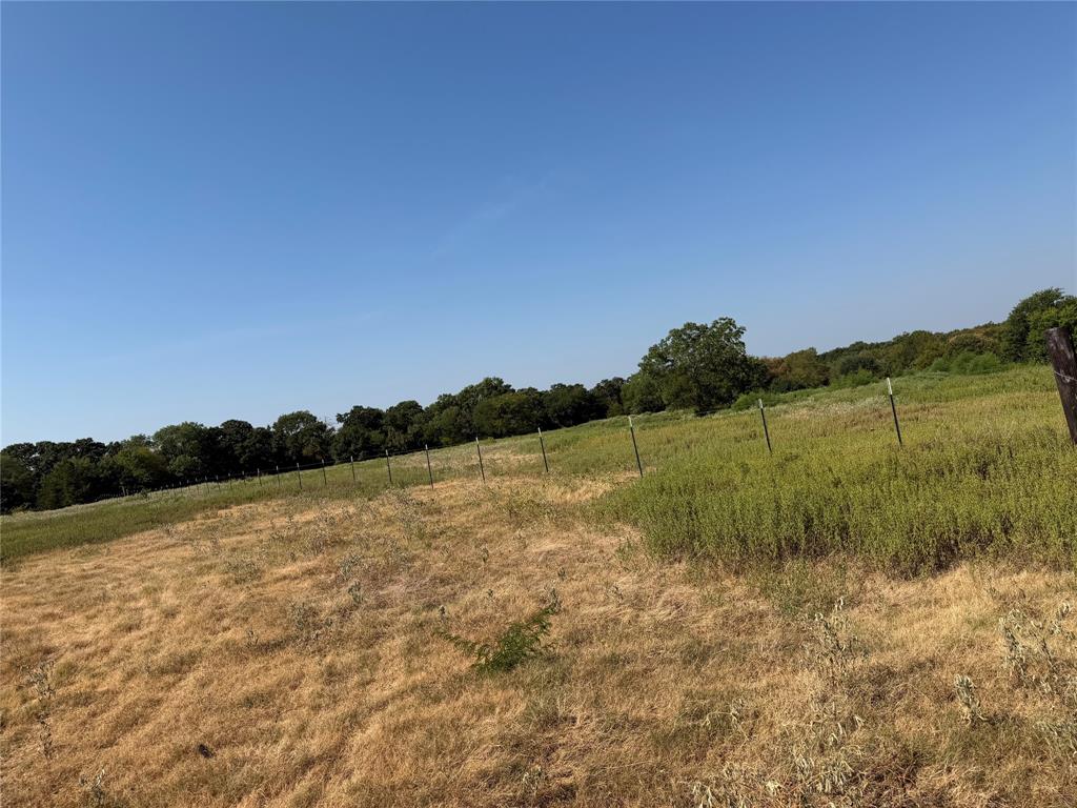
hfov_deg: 71.6
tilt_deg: +0.3
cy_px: 404
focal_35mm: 24
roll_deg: +8.8
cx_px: 538
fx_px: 747
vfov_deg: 56.8
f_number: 1.78
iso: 80
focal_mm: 6.76
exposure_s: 1/6173
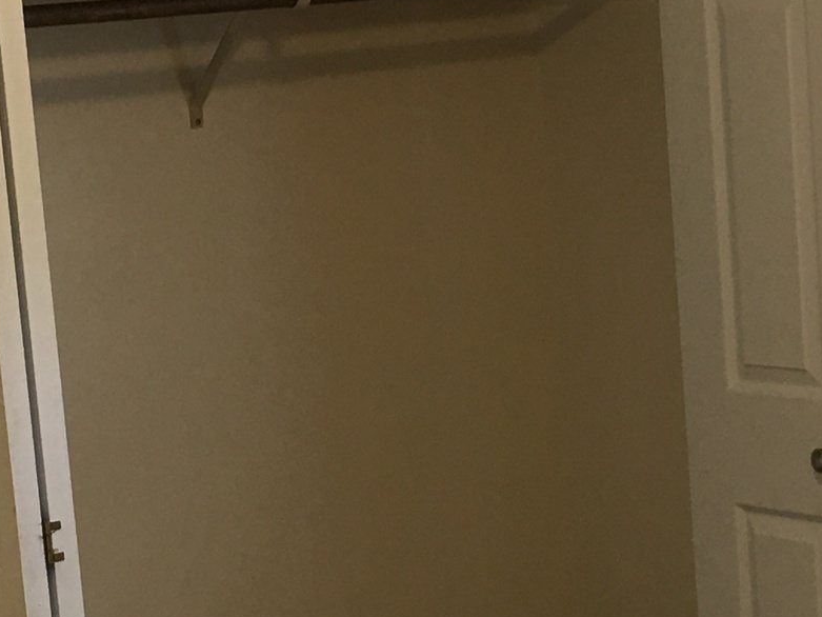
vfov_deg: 12.9
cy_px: 581
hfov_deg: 17.3
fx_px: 2707
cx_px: 462
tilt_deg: -10.8
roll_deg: +3.9
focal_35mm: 114
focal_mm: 4.15
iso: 32
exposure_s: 1/15
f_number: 2.2
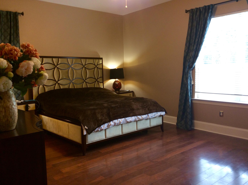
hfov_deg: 56.9
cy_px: 92
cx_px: 124
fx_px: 229
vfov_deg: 44.1
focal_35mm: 32
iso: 50
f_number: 2.4
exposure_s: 1/24
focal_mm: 3.3
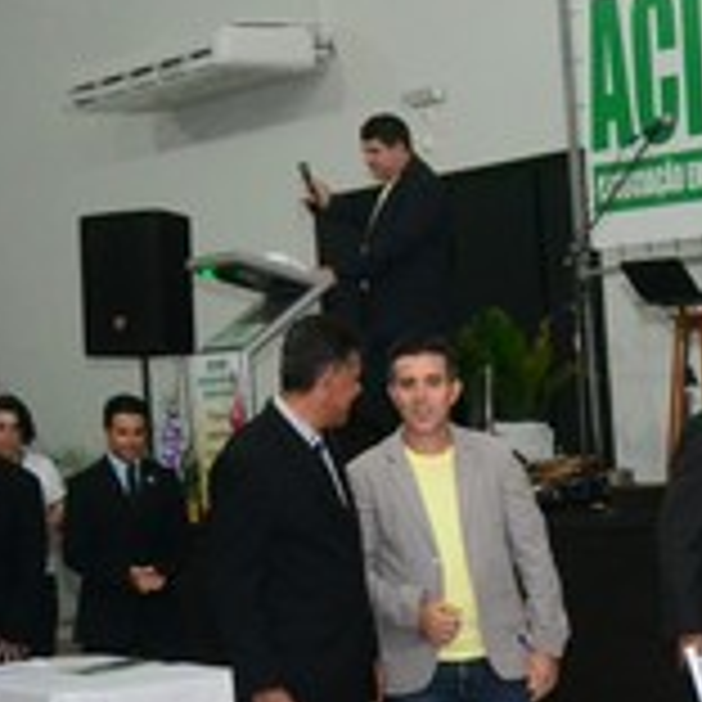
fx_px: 2707
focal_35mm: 118
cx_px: 688
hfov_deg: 14.6
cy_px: 477
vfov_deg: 14.7
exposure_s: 1/60
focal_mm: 32
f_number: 4.2
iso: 3200
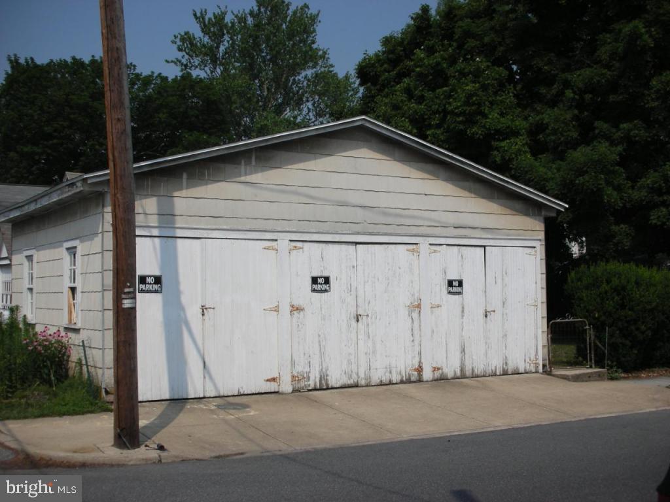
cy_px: 251
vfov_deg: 31.5
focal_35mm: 46
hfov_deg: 41.2
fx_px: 890
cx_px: 335
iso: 50
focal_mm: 7.7
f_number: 9.9
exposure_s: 1/148
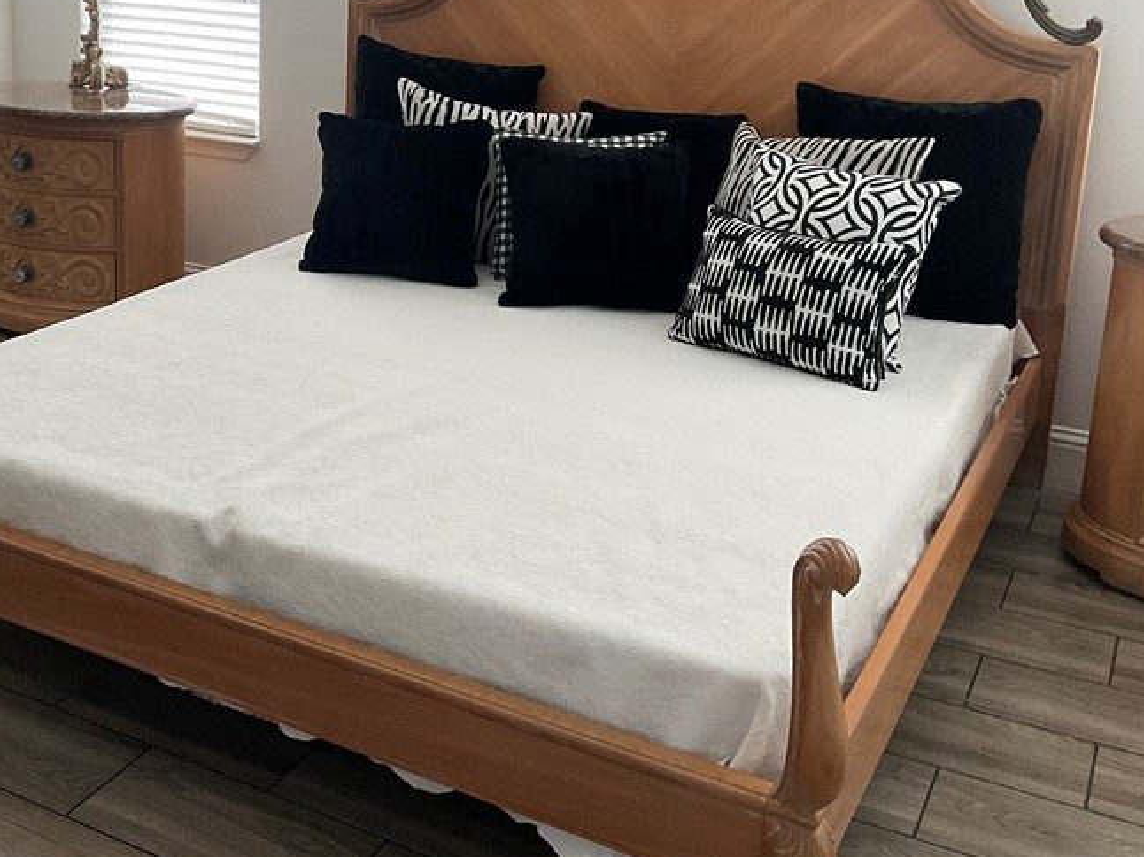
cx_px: 310
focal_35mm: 46
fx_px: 1520
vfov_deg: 30.9
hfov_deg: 40.3
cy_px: 204
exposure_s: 1/60
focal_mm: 3
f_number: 1.8
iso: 64
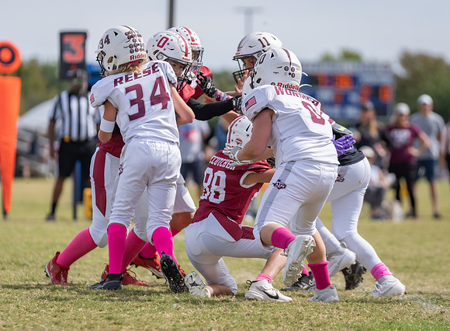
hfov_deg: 6.3
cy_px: 139
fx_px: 4069
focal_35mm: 315
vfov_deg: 4.7
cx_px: 261
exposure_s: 1/1250
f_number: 3.2
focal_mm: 200
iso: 100
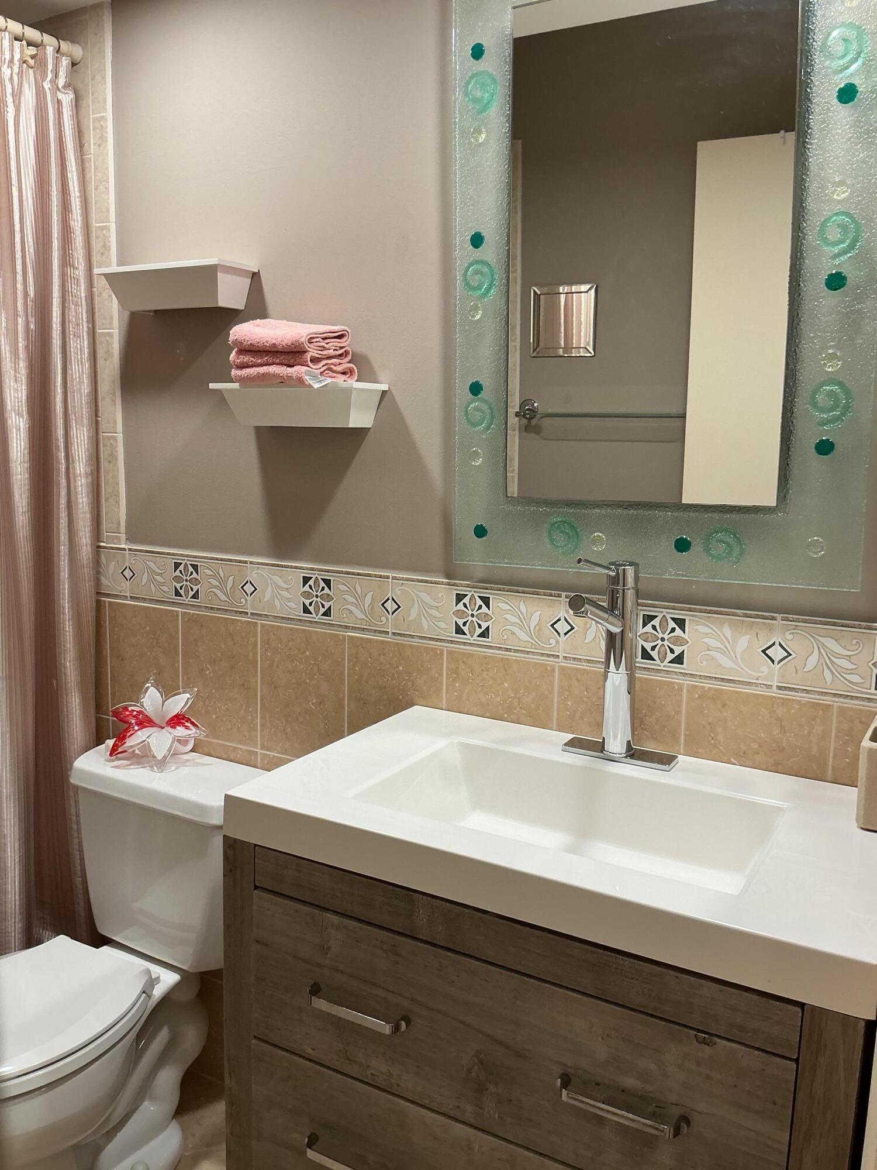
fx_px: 980
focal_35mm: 29
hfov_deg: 48.2
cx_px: 438
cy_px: 585
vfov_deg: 61.7
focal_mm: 3
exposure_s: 1/60
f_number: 1.8
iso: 50
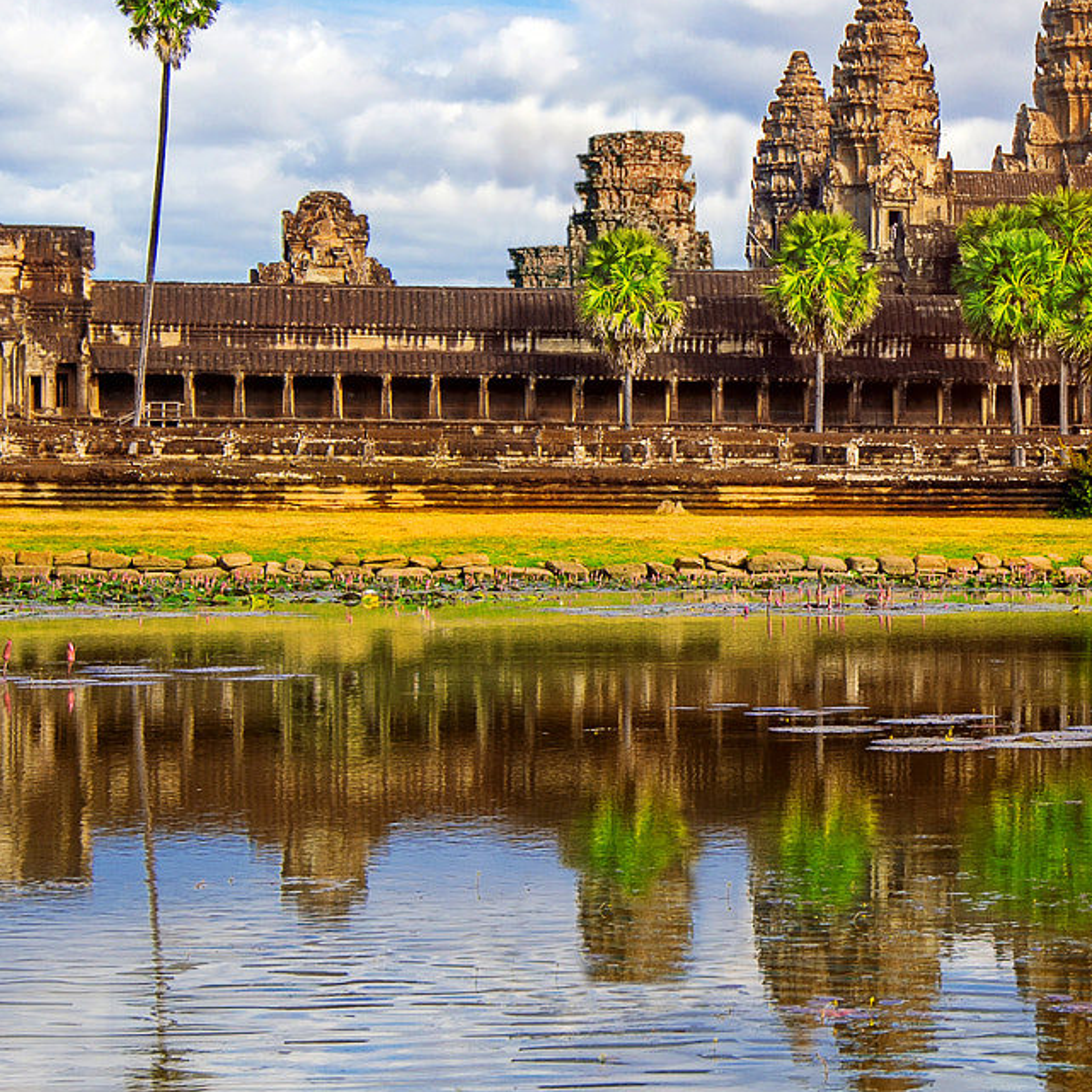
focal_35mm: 95
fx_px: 3391
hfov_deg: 17.8
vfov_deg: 18.3
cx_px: 1104
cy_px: 483
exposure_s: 1/125
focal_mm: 35
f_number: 11
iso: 100
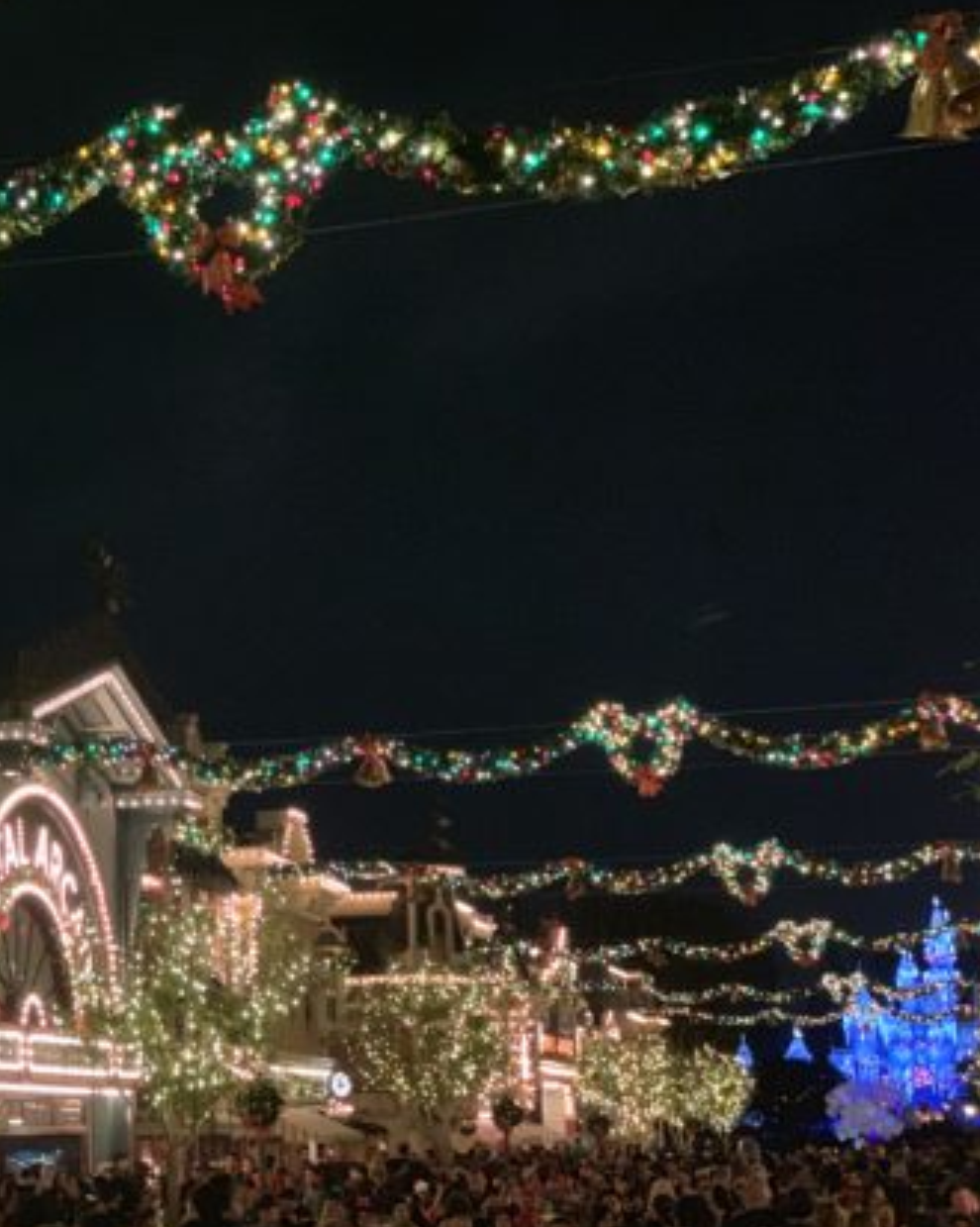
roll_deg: +0.7
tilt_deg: +9.3
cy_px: 665
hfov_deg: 20.1
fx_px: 2721
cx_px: 131
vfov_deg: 25.4
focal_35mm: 75
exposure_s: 1/30
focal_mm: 6
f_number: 2.4
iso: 640
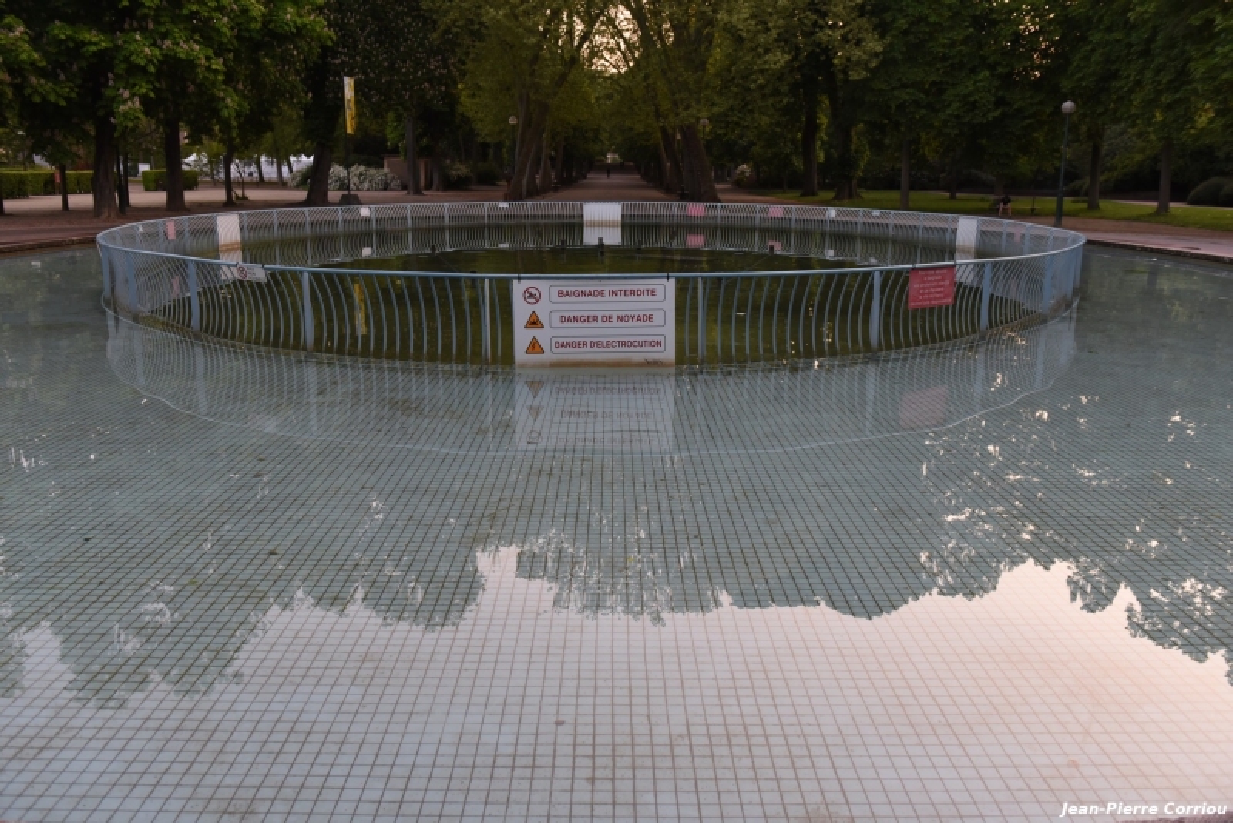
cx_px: 616
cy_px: 412
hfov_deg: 60.3
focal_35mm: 31
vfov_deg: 42.4
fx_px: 1062
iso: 1600
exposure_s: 1/500
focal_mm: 31
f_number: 5
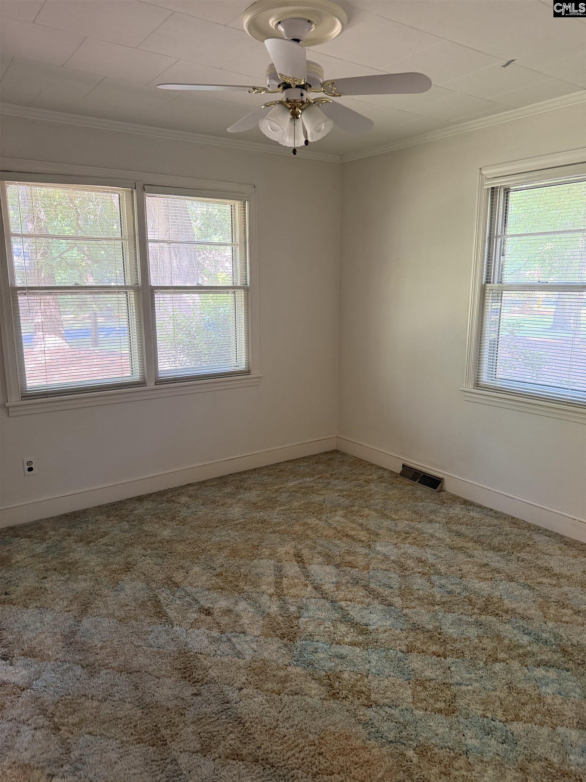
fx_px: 542
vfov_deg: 71.6
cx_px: 293
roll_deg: -0.2
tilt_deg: -12.5
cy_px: 391
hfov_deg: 56.8
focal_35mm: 24
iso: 400
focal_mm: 6.76
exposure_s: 1/60
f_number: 1.78
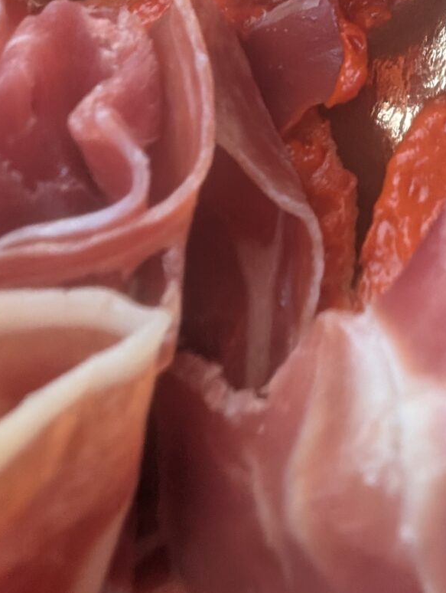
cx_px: 537
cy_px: -303
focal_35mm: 43
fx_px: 737
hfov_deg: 29.0
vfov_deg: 28.2
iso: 46
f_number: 2.2
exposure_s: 1/155
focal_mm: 1.95
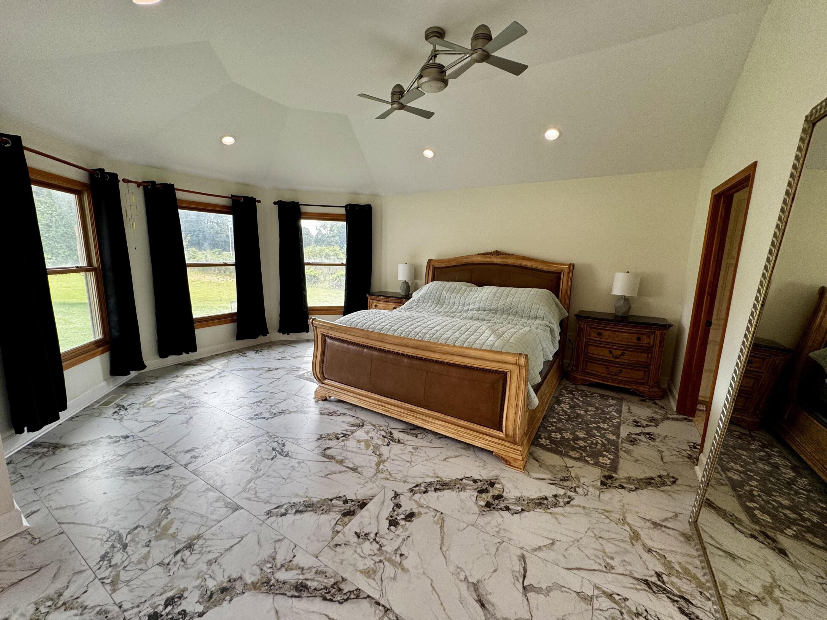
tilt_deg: -10.0
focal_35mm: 14
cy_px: 310
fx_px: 334
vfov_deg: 85.7
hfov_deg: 102.1
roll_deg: -0.7
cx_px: 414
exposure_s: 1/99
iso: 100
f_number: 2.2
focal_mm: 2.22
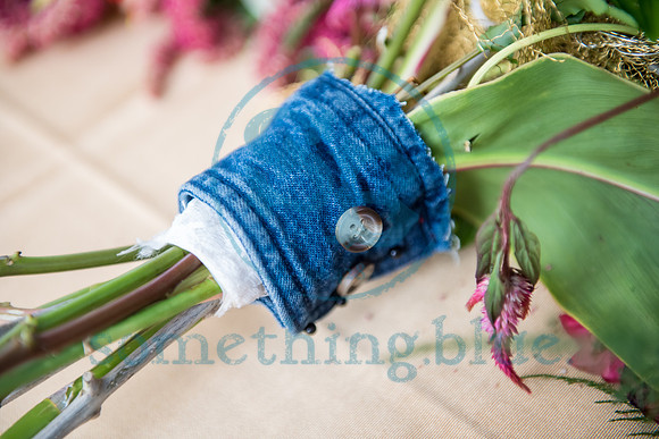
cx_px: 330
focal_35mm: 70
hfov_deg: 28.8
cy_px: 220
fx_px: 1282
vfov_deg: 19.5
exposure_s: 1/400
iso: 1000
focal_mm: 70
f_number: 2.8
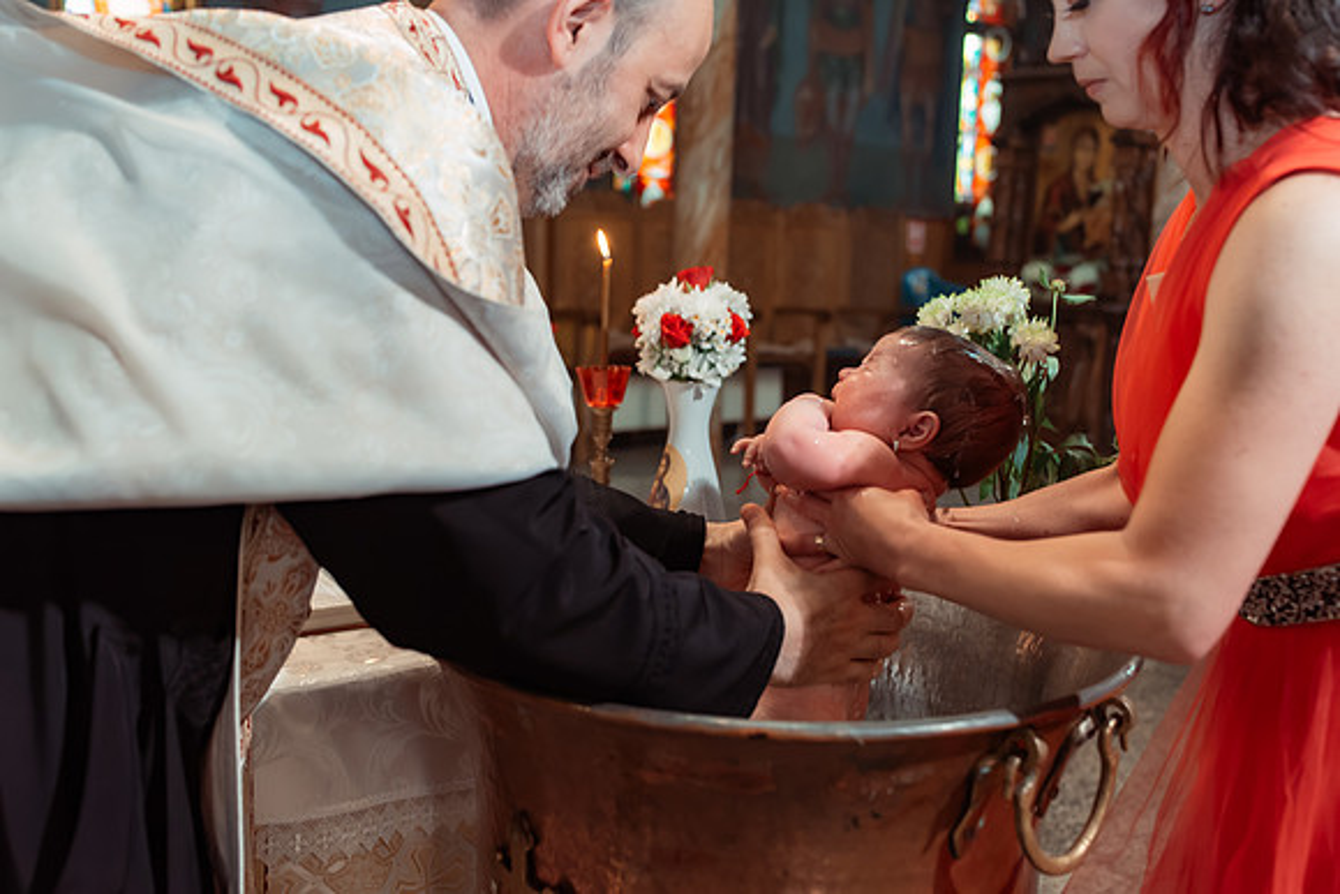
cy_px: 447
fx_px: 1342
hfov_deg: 53.1
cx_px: 670
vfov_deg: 36.9
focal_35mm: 36
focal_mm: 35
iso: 1600
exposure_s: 1/200
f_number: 3.5
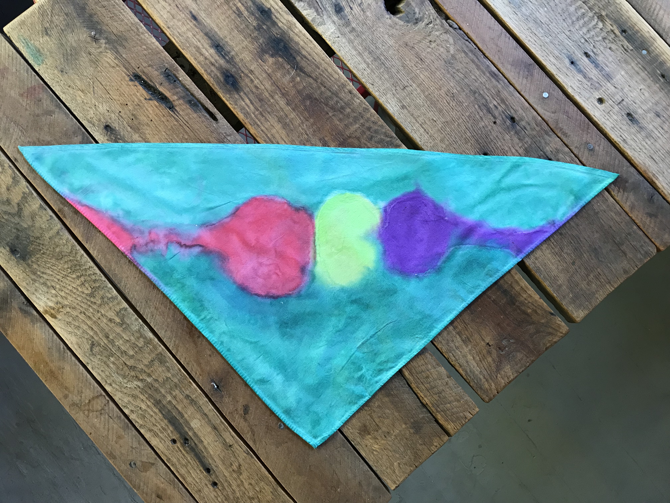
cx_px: 335
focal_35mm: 28
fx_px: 542
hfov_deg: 63.4
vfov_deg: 49.7
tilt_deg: -84.3
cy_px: 252
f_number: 1.8
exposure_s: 1/17
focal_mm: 3.99
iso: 40
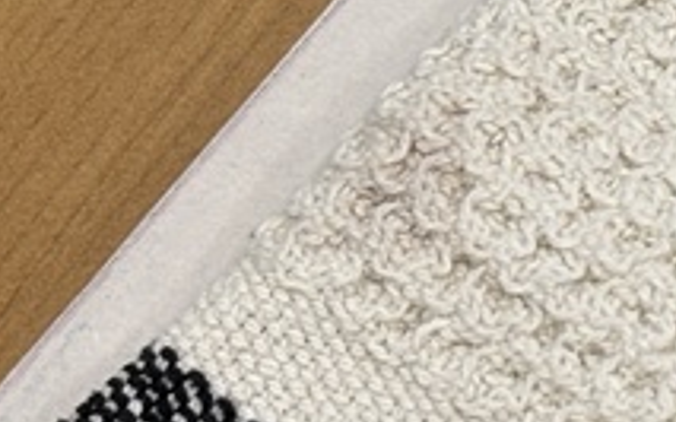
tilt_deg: -48.0
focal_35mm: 265
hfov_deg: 7.7
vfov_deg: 4.9
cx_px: 1168
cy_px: -409
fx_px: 4881
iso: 40
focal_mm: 5.96
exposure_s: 1/60
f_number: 1.6
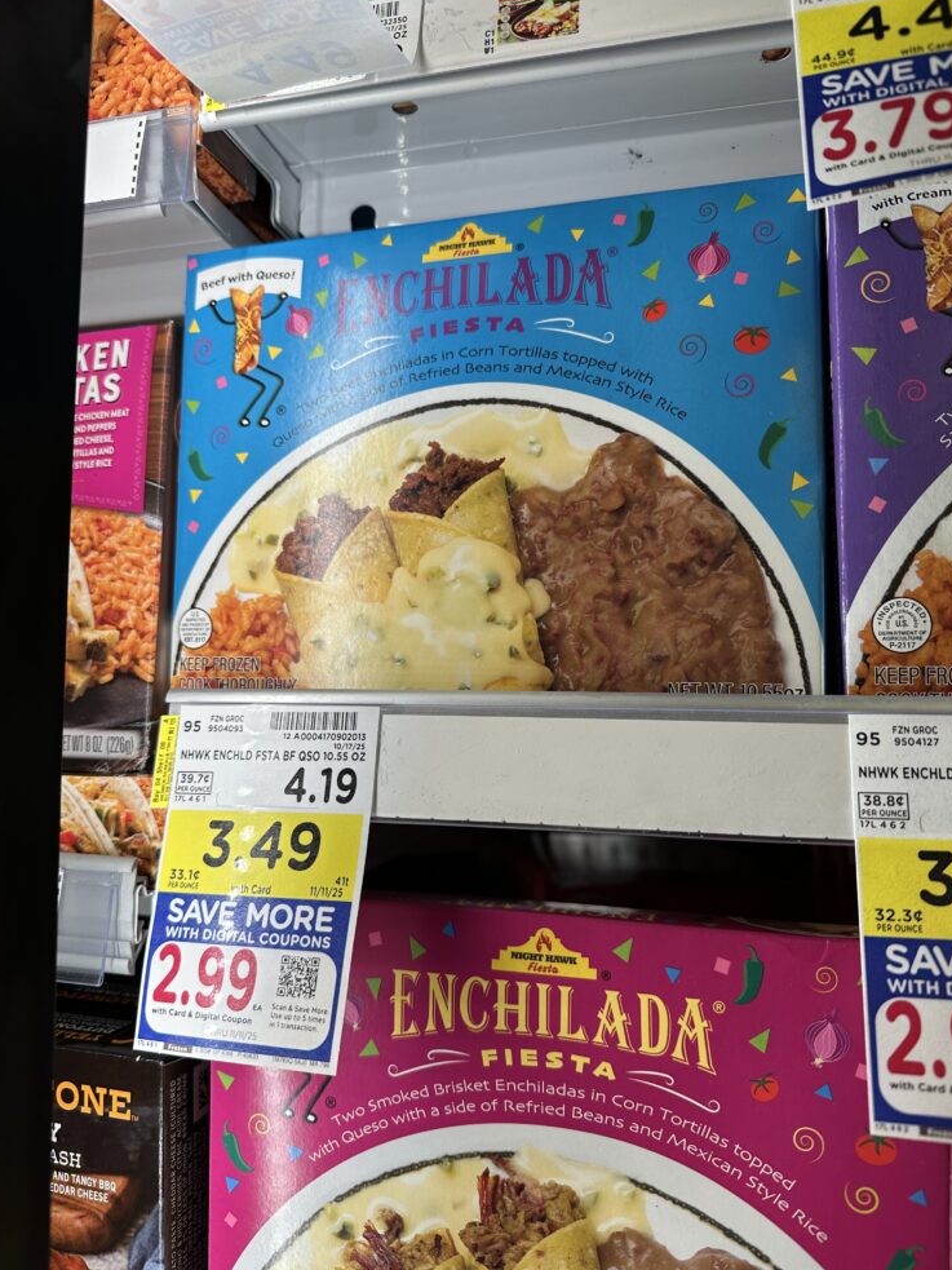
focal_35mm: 25
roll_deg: -2.2
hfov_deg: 54.9
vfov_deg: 69.4
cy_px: 629
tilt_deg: +5.3
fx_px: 917
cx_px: 482
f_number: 1.78
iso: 80
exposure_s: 1/252
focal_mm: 6.86
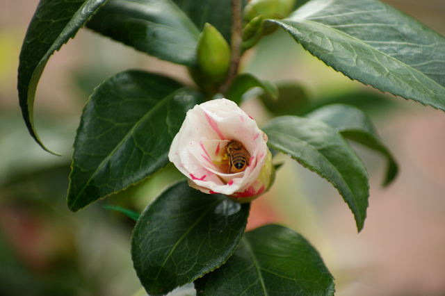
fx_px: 2502
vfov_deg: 6.8
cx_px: 222
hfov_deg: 10.2
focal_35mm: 202
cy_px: 148
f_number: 2.8
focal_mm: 135
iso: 100
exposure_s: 1/200
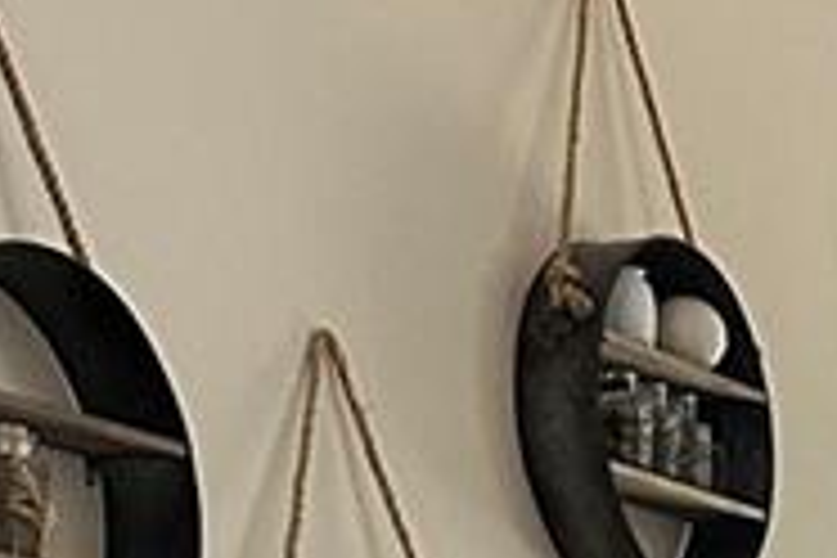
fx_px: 3743
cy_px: 1494
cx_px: 1332
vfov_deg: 7.7
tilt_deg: -5.0
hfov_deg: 12.1
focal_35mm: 161
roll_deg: -1.0
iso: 400
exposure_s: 1/60
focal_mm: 6.86
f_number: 1.78
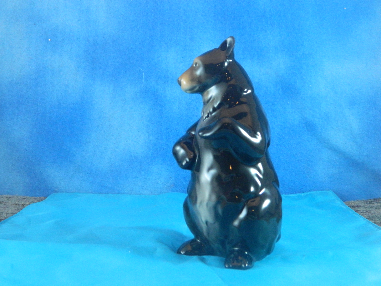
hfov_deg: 40.4
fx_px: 517
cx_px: 190
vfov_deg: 30.9
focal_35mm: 47
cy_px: 143
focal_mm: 8.4
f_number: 3.6
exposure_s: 1/25
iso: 400
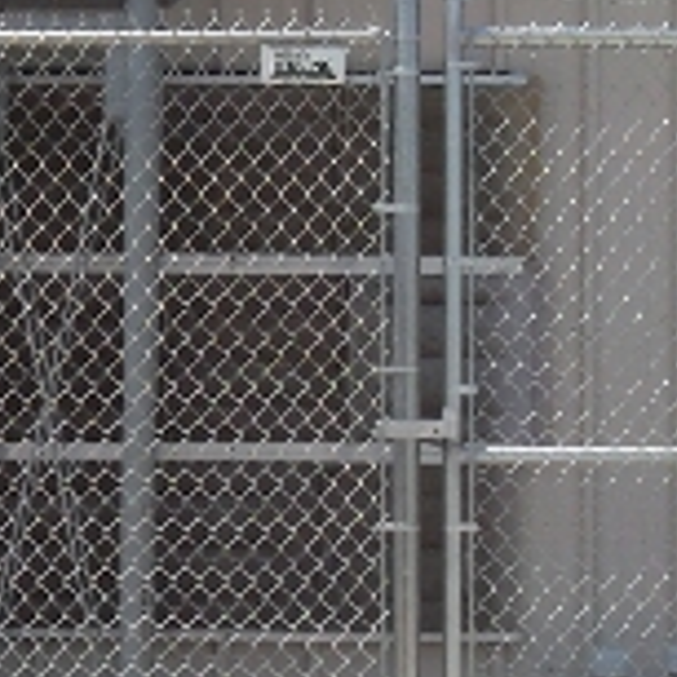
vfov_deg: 14.0
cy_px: 319
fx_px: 2766
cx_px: 150
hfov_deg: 13.9
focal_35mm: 125
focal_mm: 4.9
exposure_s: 1/150
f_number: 8.9
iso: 80
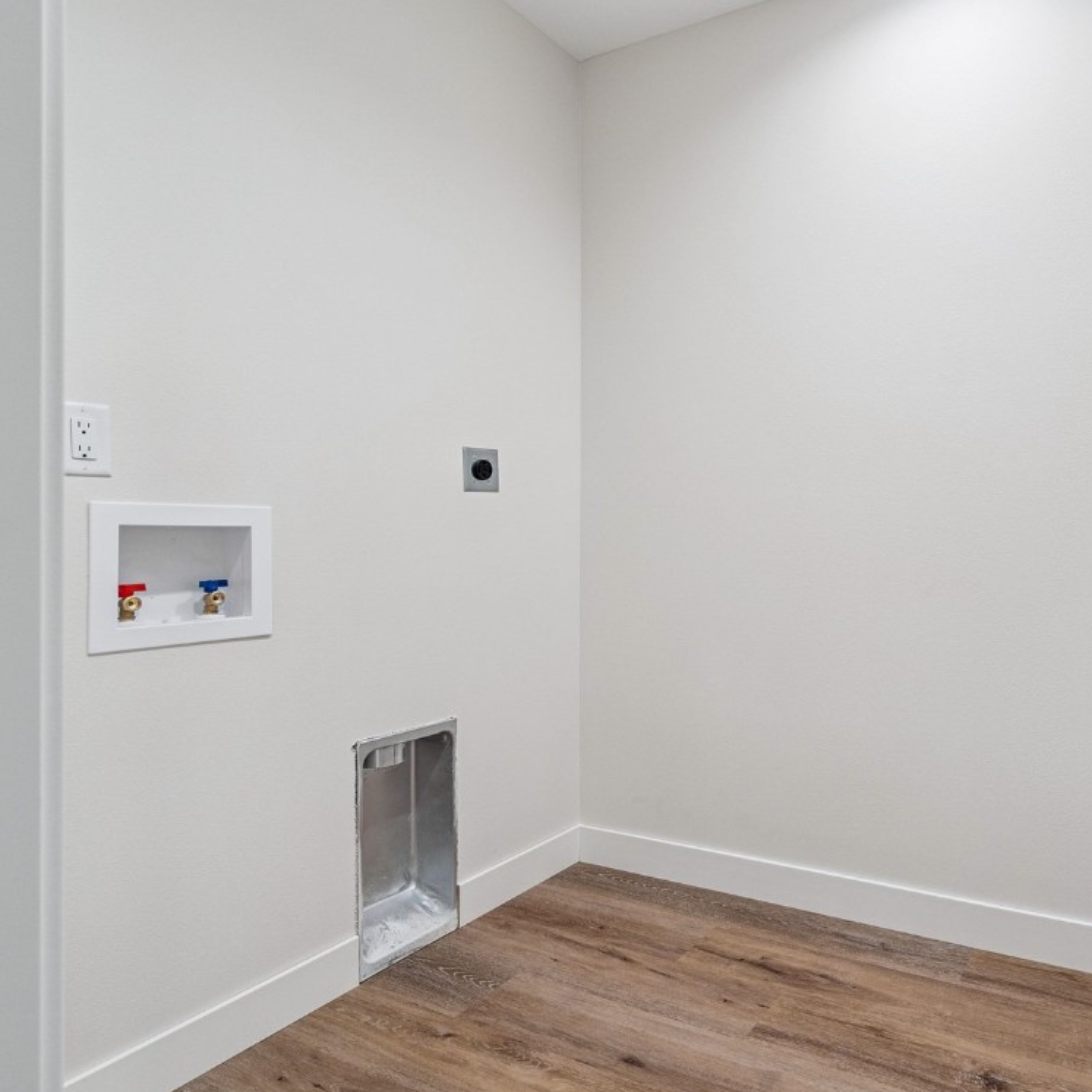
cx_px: 807
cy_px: 542
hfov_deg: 67.9
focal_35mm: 21
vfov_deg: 72.1
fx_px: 749
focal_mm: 16
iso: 400
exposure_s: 1/20
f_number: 8
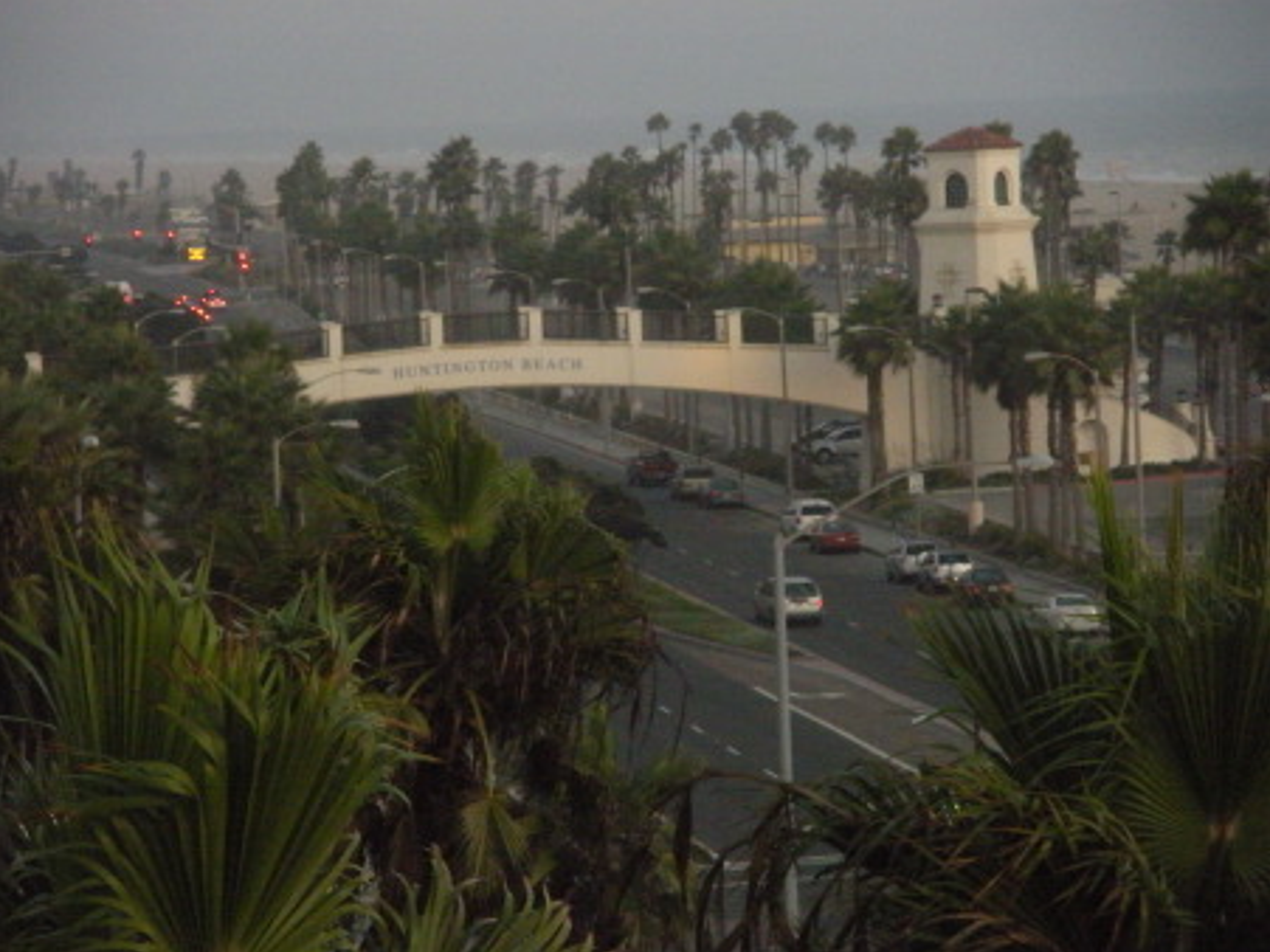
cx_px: 631
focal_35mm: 182
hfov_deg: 10.9
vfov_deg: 8.2
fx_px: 6675
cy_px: 473
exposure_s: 1/125
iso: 800
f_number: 5.6
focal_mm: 31.5
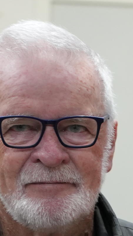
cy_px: 246
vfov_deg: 8.0
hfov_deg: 4.3
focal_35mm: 267
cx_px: 491
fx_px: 1675
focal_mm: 41
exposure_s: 1/100
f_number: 3.2
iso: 1600
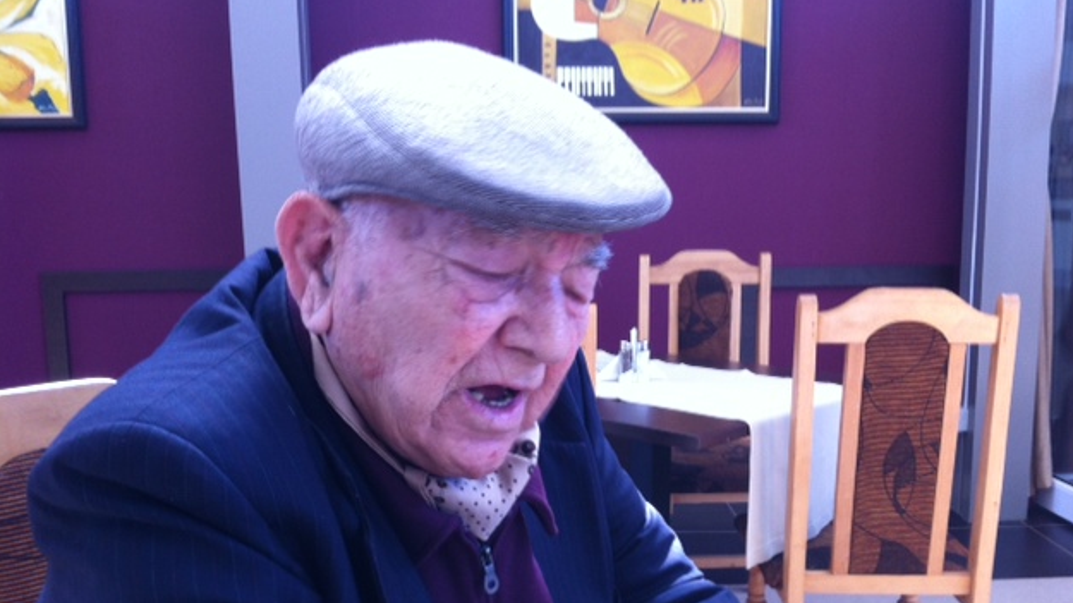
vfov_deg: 30.3
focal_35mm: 39
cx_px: 548
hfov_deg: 51.6
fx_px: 1109
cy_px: 362
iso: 80
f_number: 2.8
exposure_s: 1/15
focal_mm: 3.85
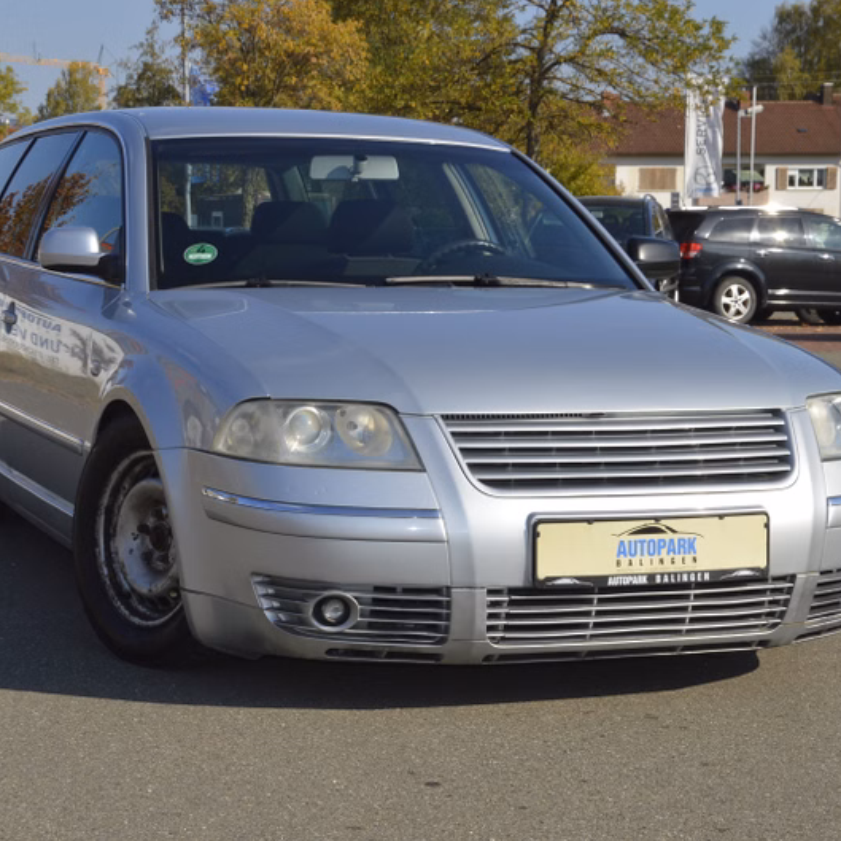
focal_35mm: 77
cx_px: 378
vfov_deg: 22.5
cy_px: 421
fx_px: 2116
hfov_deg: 22.5
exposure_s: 1/200
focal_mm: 40
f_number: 11
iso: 100
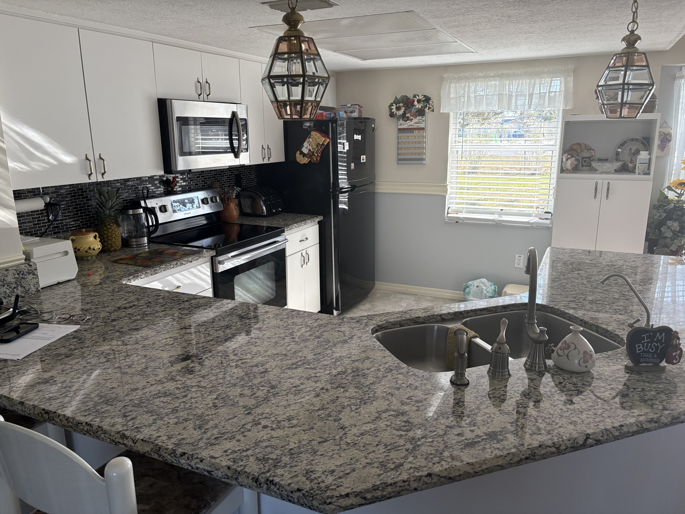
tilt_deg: -13.7
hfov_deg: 67.3
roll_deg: +1.1
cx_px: 342
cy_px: 257
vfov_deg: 53.1
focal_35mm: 26
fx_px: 515
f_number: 1.6
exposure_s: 1/232
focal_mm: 5.96
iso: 125
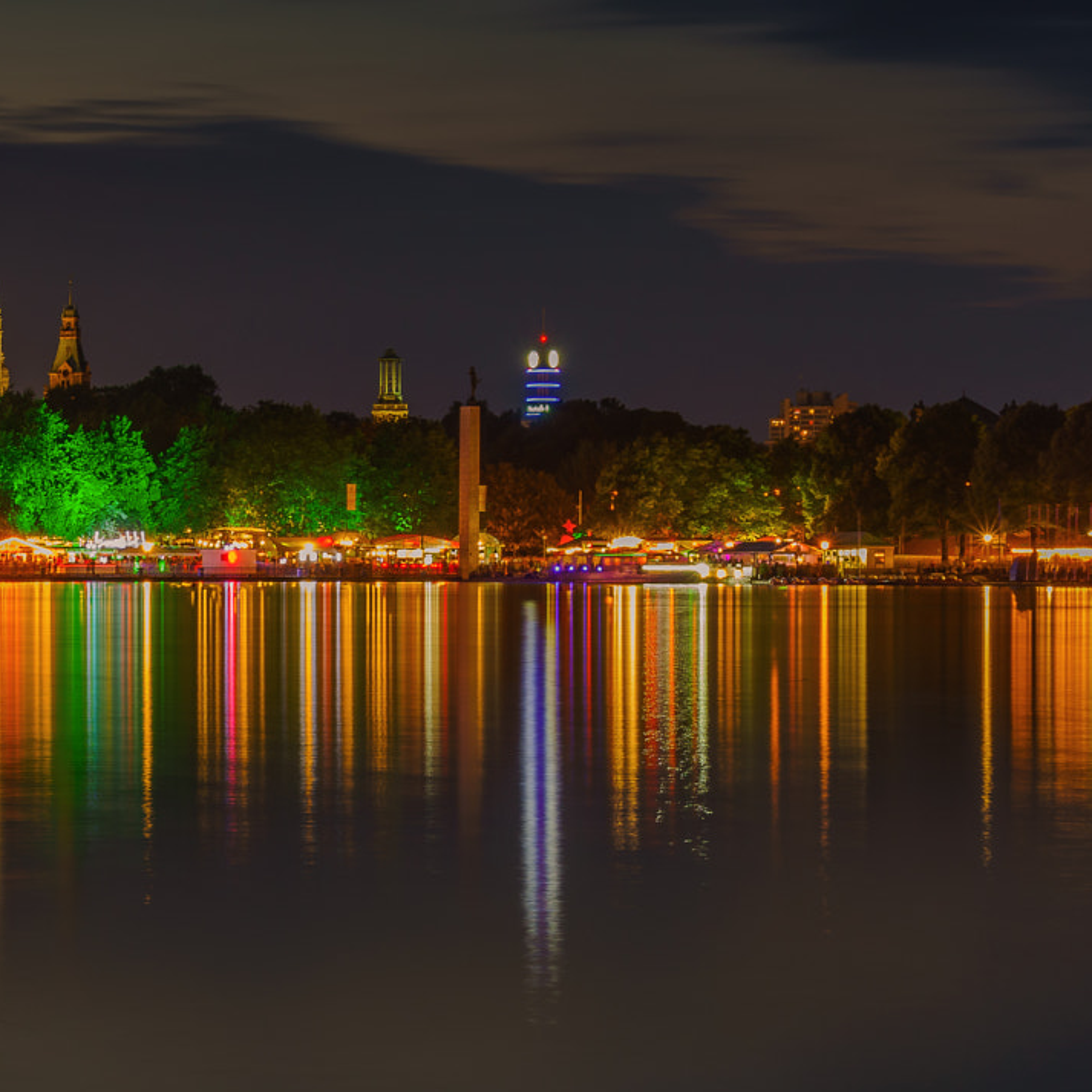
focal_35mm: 127
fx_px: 4533
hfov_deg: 13.6
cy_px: 825
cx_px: 141
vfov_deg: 13.7
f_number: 16
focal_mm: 52
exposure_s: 65
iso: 100
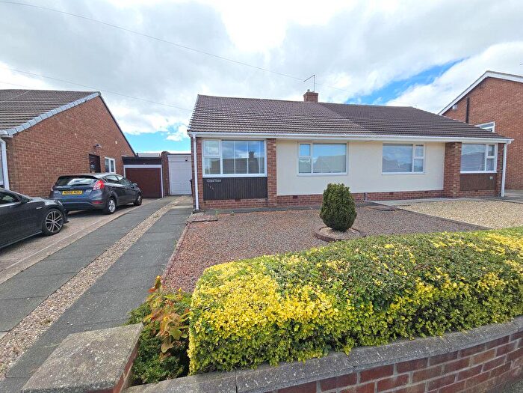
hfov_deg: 106.2
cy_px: 196
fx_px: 196
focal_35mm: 13
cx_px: 262
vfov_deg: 89.9
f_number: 2.2
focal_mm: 2.2
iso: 50
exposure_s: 1/1339
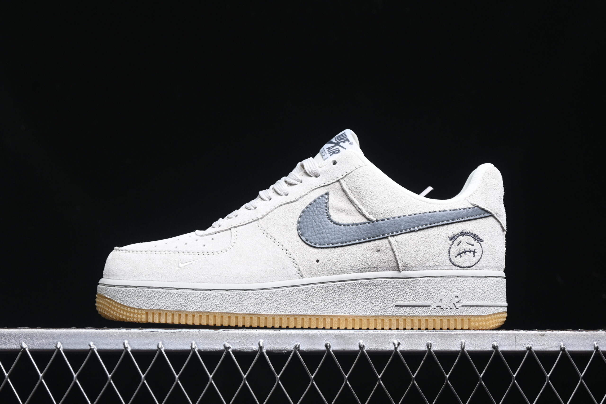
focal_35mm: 75
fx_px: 1262
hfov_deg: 27.0
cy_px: 202
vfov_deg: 18.2
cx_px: 303
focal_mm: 50
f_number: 6.3
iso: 160
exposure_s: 1/60
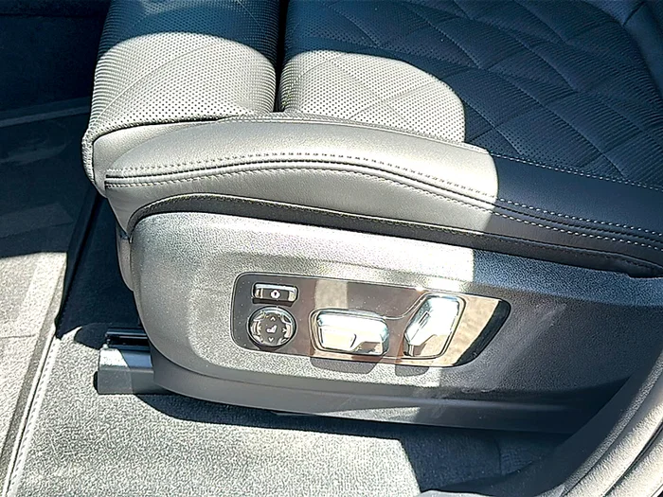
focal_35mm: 41
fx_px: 785
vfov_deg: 35.1
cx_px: 332
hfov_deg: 45.8
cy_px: 248
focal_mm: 6.86
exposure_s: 1/392
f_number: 1.78
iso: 80
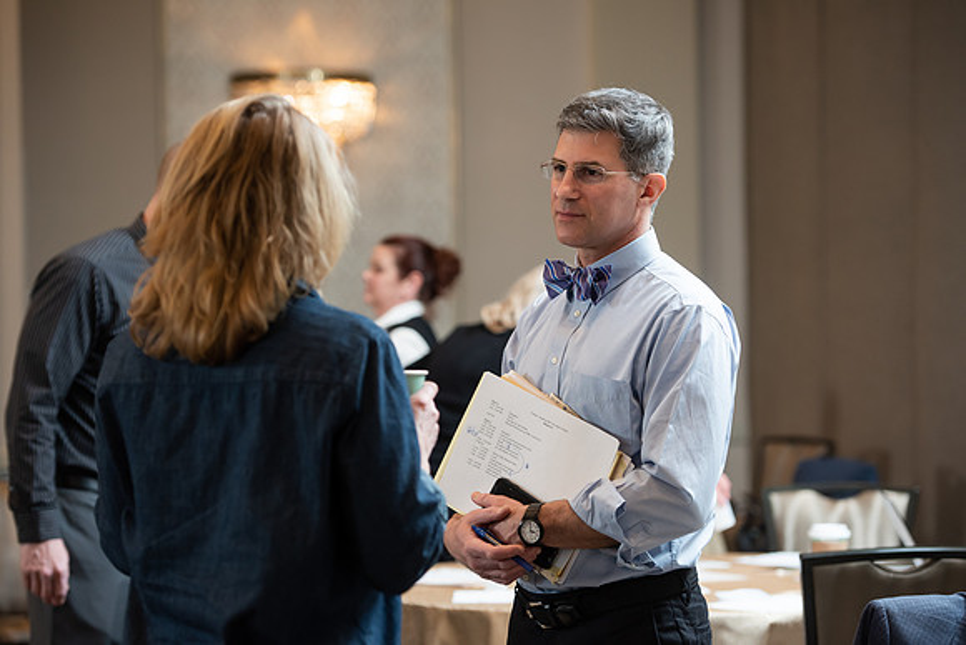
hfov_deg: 18.6
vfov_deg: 12.5
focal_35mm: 110
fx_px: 2952
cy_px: 322
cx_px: 483
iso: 1000
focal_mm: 110
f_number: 3.5
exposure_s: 1/160
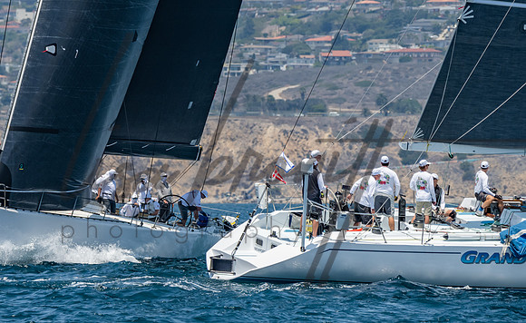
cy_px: 163
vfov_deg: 2.3
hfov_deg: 3.8
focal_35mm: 553
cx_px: 283
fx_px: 7889
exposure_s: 1/2000
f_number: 5.6
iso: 320
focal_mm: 270
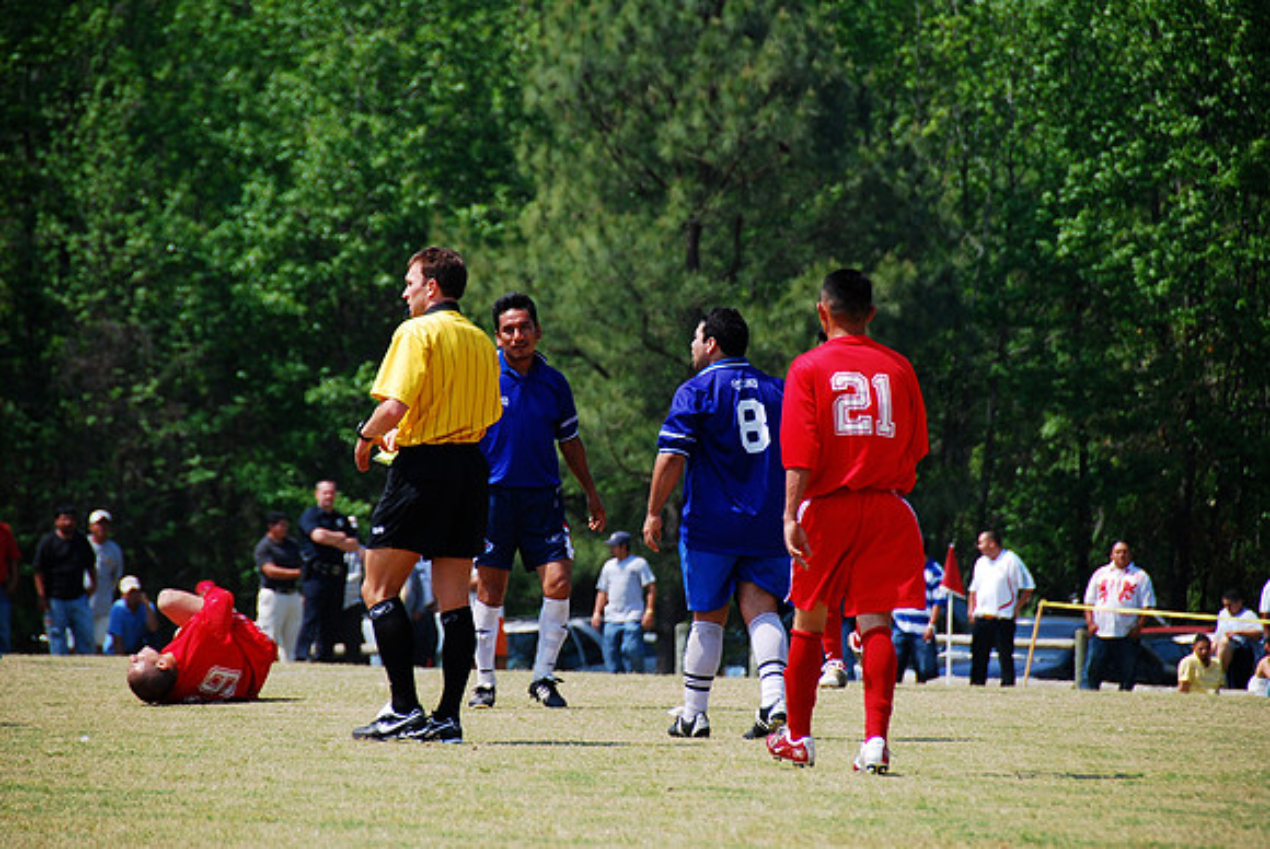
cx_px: 635
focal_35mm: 300
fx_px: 10594
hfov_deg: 6.9
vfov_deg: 4.6
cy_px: 424
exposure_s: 1/250
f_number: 5.6
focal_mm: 200
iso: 100
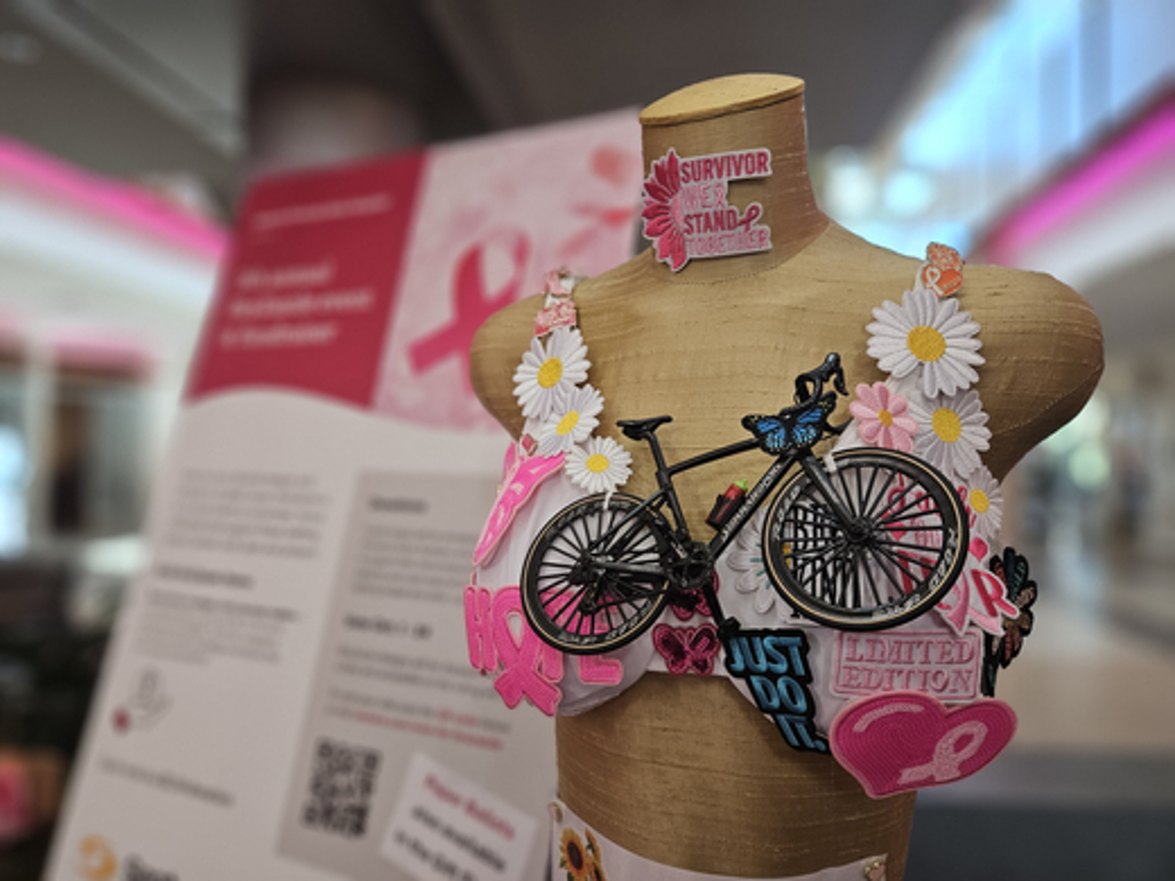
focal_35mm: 23
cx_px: 588
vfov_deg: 58.9
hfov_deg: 73.9
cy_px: 440
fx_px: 781
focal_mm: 5.4
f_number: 1.8
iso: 250
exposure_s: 1/120
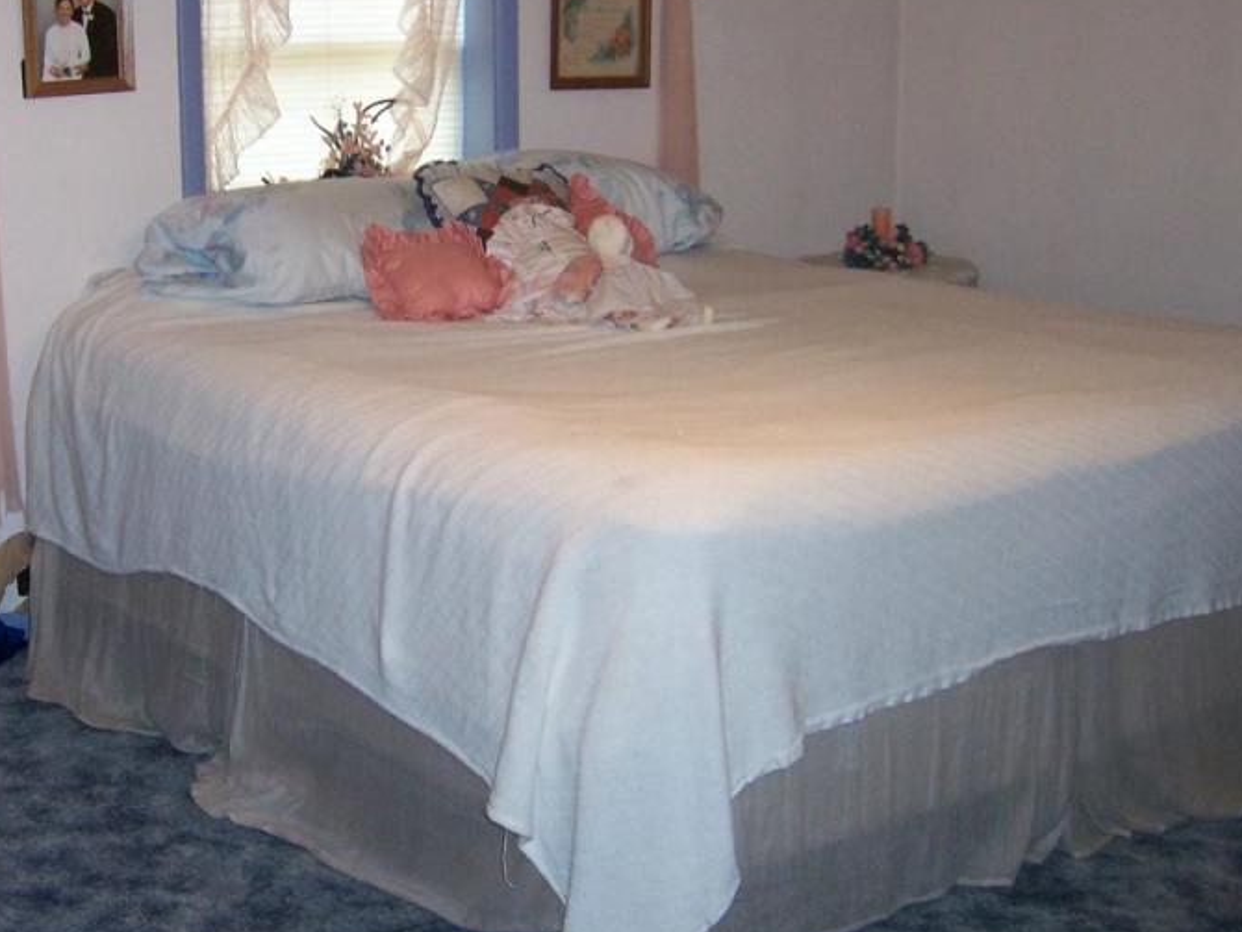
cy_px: 332
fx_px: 1974
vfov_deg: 26.5
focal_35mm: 55
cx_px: 363
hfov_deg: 34.4
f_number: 2.8
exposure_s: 1/60
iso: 125
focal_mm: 6.2
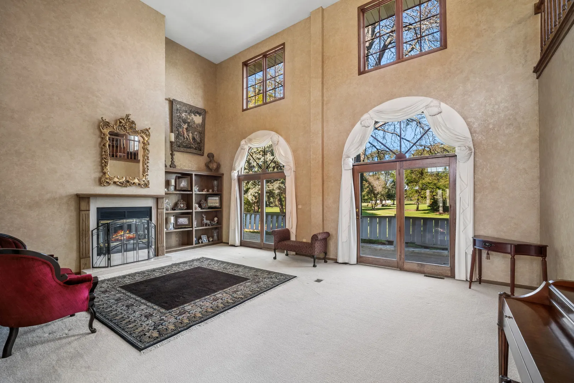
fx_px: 223
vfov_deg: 81.2
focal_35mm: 14
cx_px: 287
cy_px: 192
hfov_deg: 104.3
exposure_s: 1/50
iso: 640
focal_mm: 14
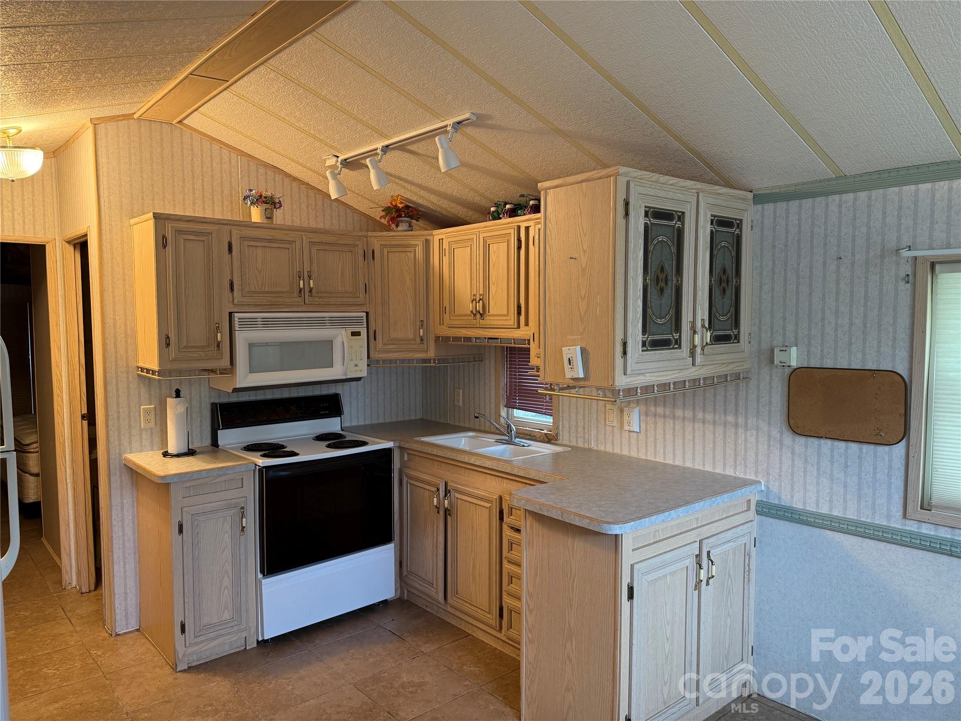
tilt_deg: -2.1
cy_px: 360
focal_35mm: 24
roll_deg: -0.4
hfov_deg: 71.6
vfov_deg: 56.8
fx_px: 666
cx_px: 480
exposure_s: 1/60
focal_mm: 6.76
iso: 200
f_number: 1.78
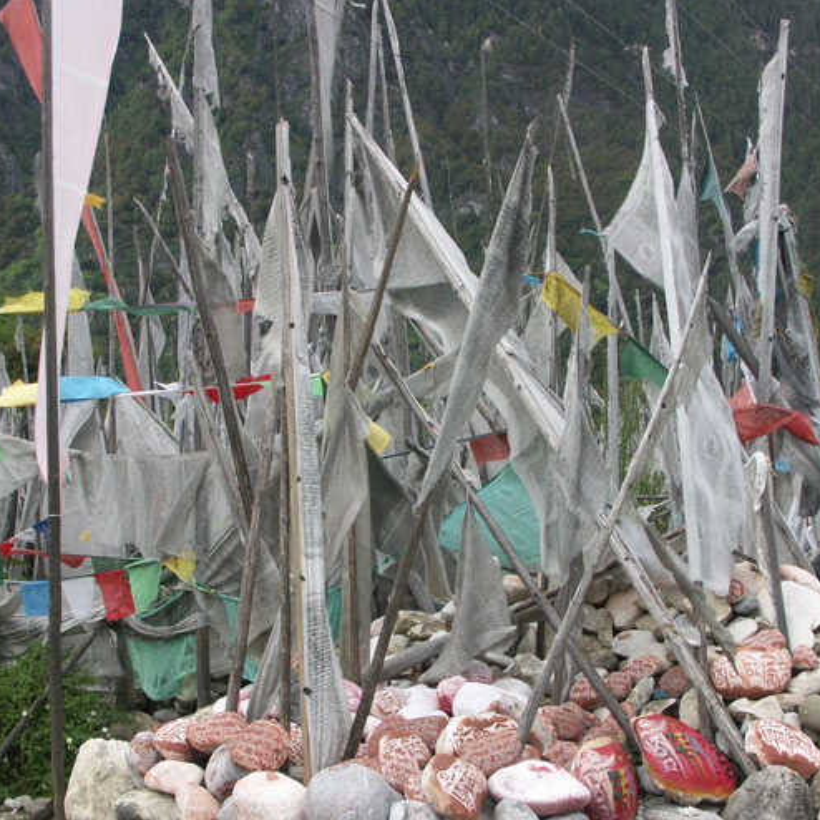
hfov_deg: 32.2
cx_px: 383
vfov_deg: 32.1
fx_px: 1420
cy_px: 481
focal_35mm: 53
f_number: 5.6
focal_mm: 9.67
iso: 64
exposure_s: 1/80
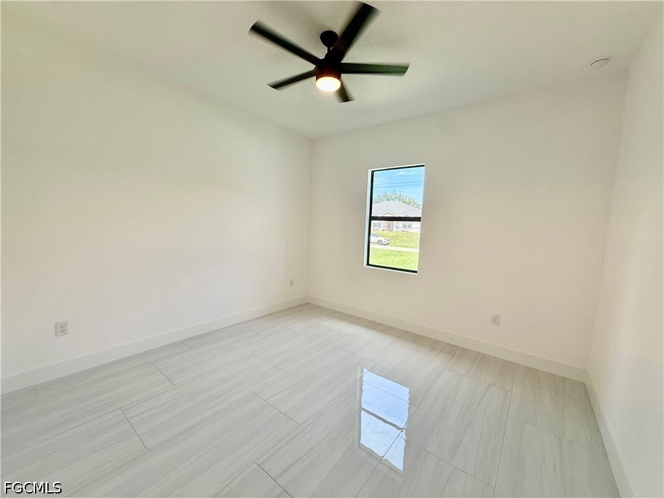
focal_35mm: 14
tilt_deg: -4.5
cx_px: 332
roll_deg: -2.1
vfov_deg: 85.7
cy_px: 249
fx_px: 269
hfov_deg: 102.1
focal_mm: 2.22
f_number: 2.2
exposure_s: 1/152
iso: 64
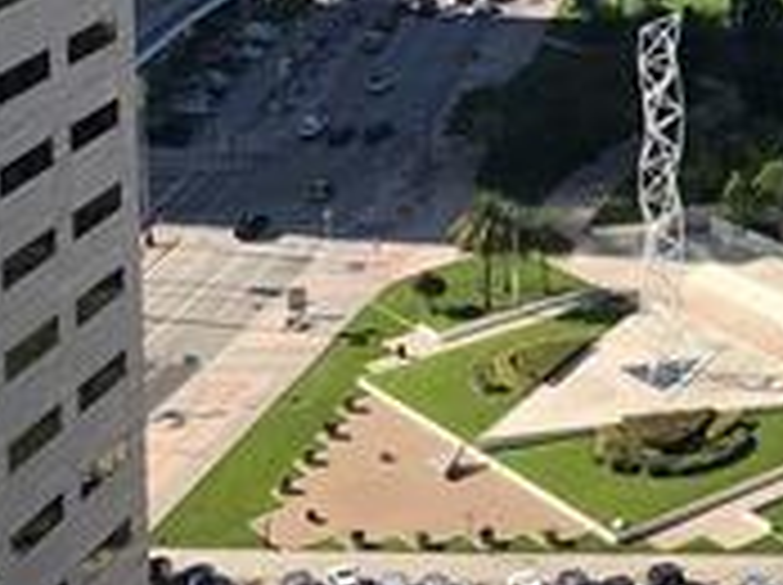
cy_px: -441
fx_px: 2327
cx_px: 1192
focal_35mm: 103
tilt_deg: -4.0
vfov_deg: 13.1
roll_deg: +0.9
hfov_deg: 17.2
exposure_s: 1/2088
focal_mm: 3.99
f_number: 1.8
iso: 20
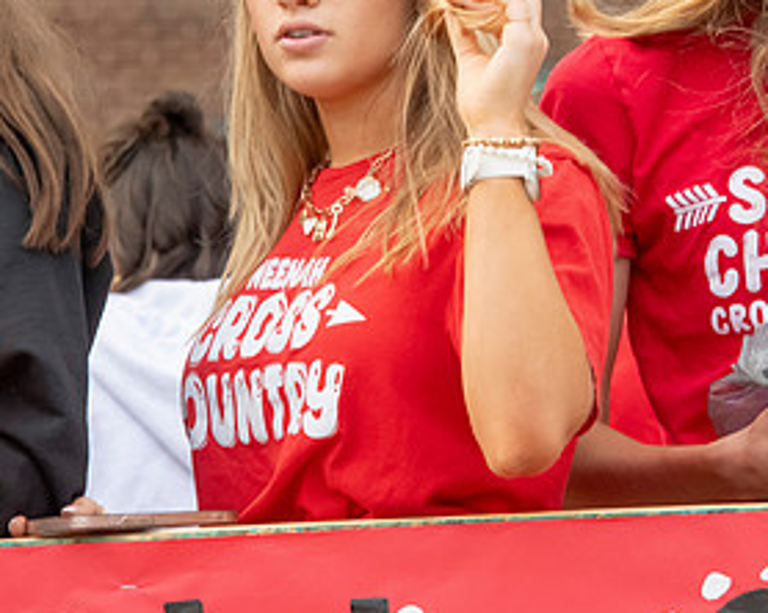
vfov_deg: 3.4
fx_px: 10244
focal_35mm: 451
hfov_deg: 4.3
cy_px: 162
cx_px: 470
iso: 3200
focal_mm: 230
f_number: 11
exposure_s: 1/320
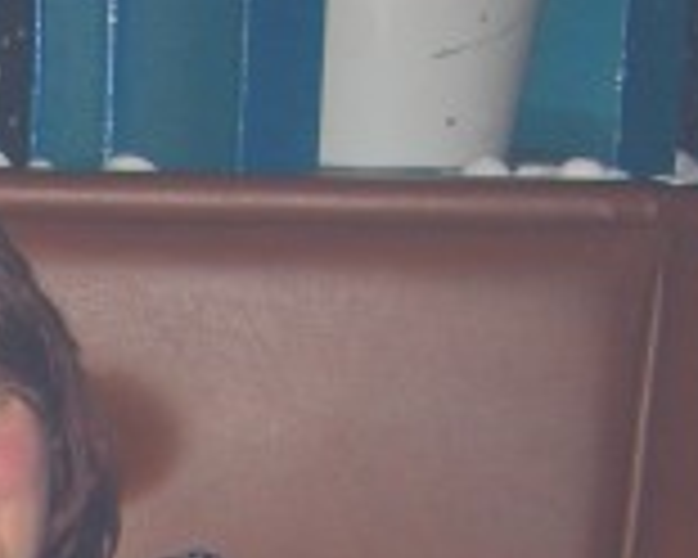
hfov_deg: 12.7
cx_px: -333
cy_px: 783
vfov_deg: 10.4
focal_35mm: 144
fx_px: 2975
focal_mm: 7.9
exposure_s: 1/60
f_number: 2.8
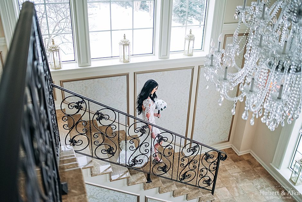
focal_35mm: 35
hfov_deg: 54.4
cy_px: 101
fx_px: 294
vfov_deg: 37.9
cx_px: 151
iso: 640
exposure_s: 1/160
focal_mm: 35
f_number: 1.8
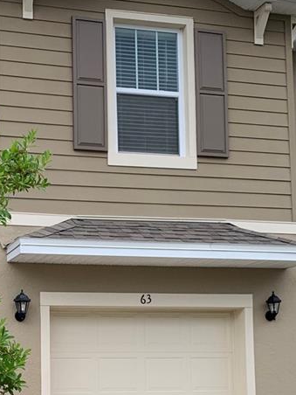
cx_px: 34
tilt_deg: +4.5
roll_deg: +1.1
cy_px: 348
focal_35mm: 69
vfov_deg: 27.3
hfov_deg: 20.9
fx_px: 787
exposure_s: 1/531
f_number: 1.8
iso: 25
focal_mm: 4.25
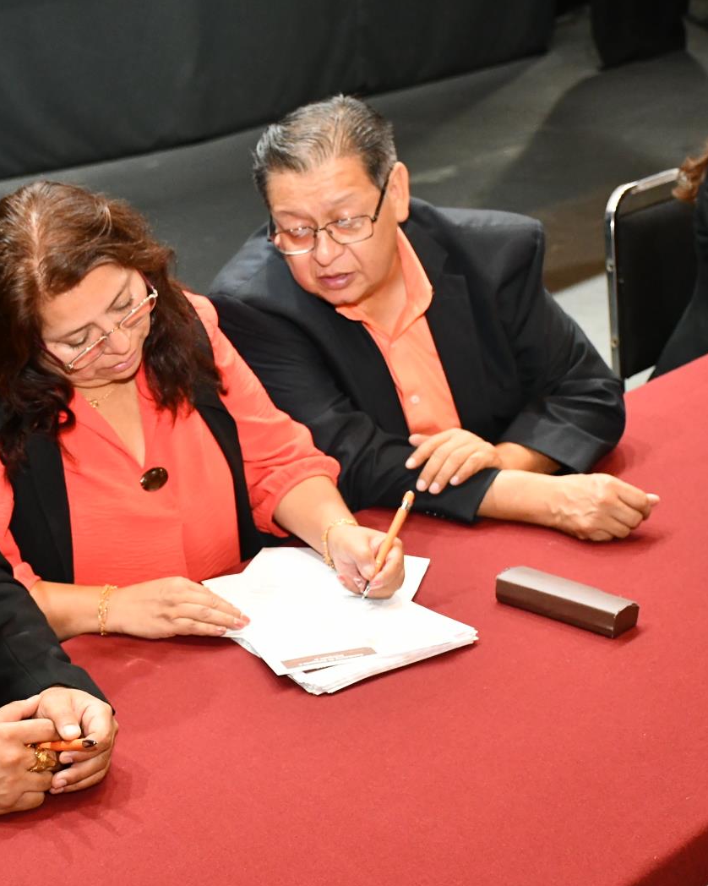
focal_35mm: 74
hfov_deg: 20.5
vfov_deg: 25.7
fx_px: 1939
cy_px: 452
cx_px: 181
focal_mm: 34
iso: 3600
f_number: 4.2
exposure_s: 1/60
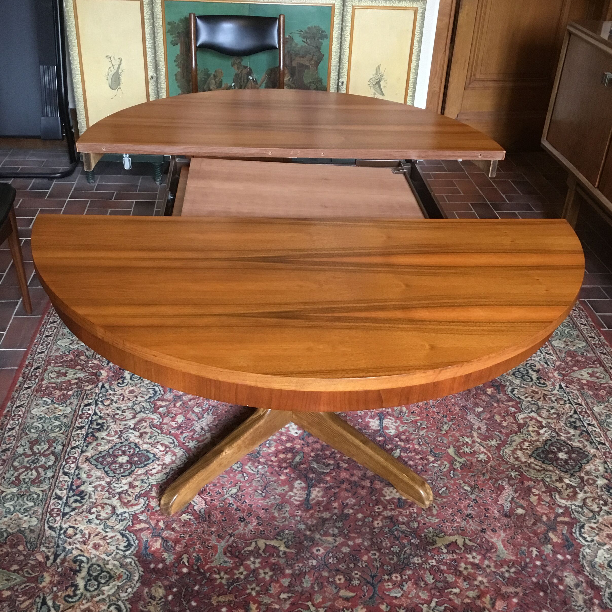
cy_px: 288
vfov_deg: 44.9
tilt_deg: -30.6
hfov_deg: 44.9
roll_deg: -2.2
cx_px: 306
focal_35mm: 37
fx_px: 740
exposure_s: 1/33
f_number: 2.4
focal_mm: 3.3
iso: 200
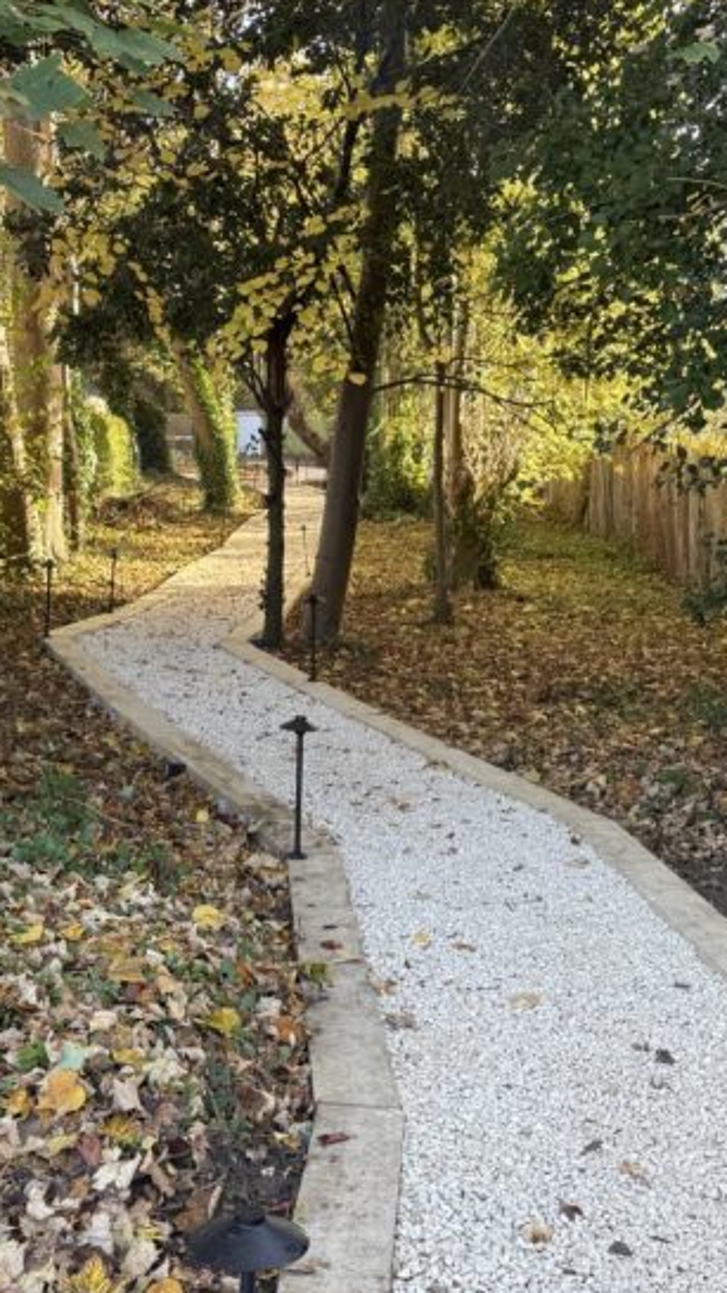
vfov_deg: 42.0
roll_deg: +0.1
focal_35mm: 49
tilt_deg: -11.2
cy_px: 746
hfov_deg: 24.4
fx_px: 1680
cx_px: 327
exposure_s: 1/139
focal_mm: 6.76
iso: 64
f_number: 1.78
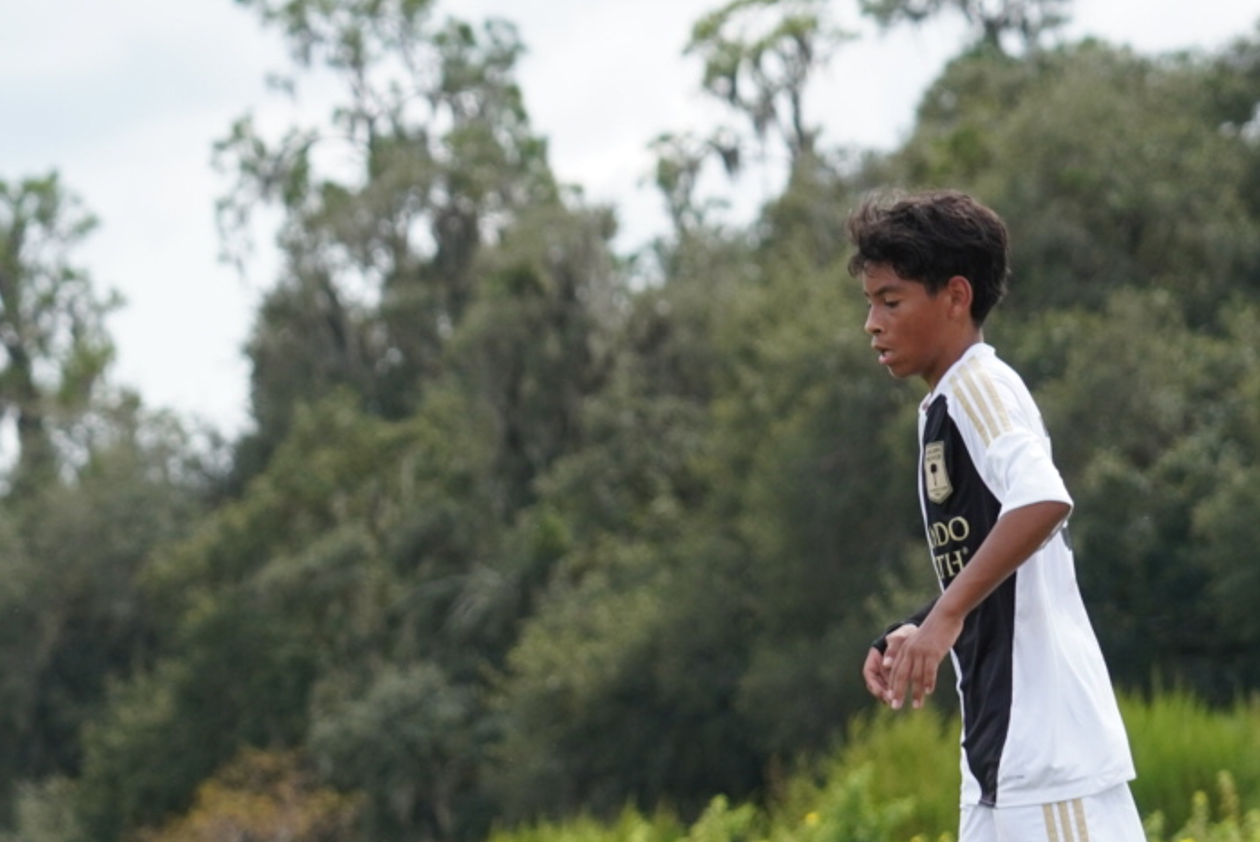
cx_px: -161
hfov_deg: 6.5
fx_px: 10964
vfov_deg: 4.4
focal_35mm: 313
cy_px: 791
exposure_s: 1/2000
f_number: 4
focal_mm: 90
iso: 400
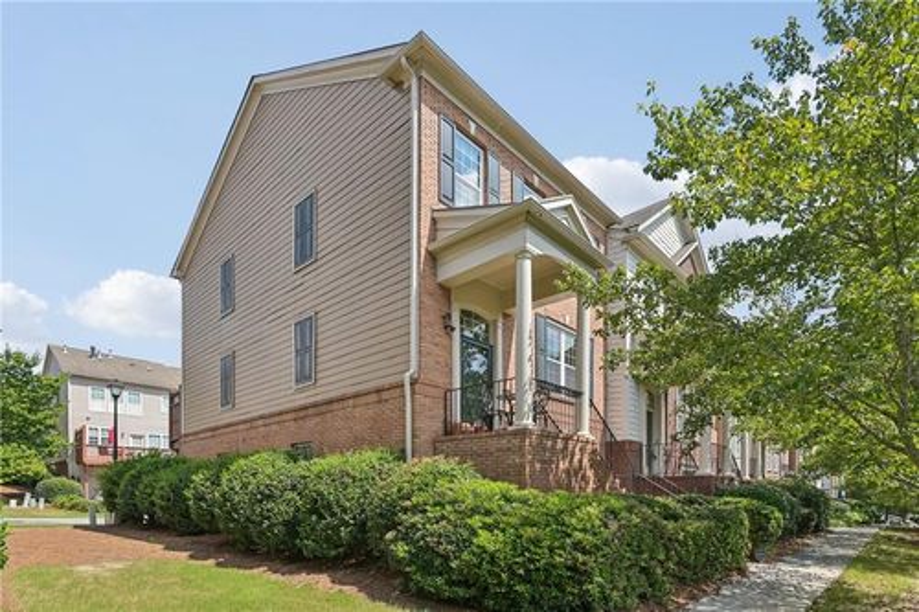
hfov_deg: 96.8
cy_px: 306
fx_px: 408
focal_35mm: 16
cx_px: 460
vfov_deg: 73.7
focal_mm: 16
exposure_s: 1/400
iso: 200
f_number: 8
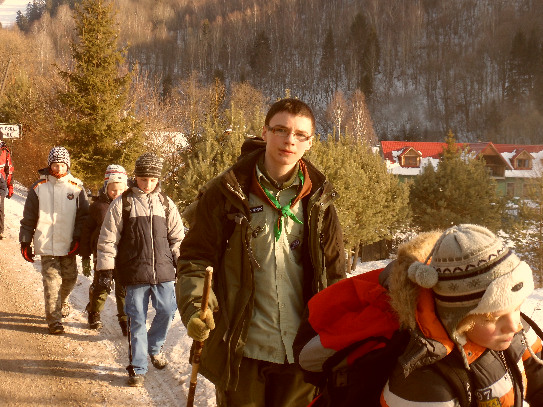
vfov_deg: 28.0
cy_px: 204
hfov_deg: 36.8
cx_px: 272
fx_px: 816
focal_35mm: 52
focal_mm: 8.1
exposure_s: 1/180
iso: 80
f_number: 4.3
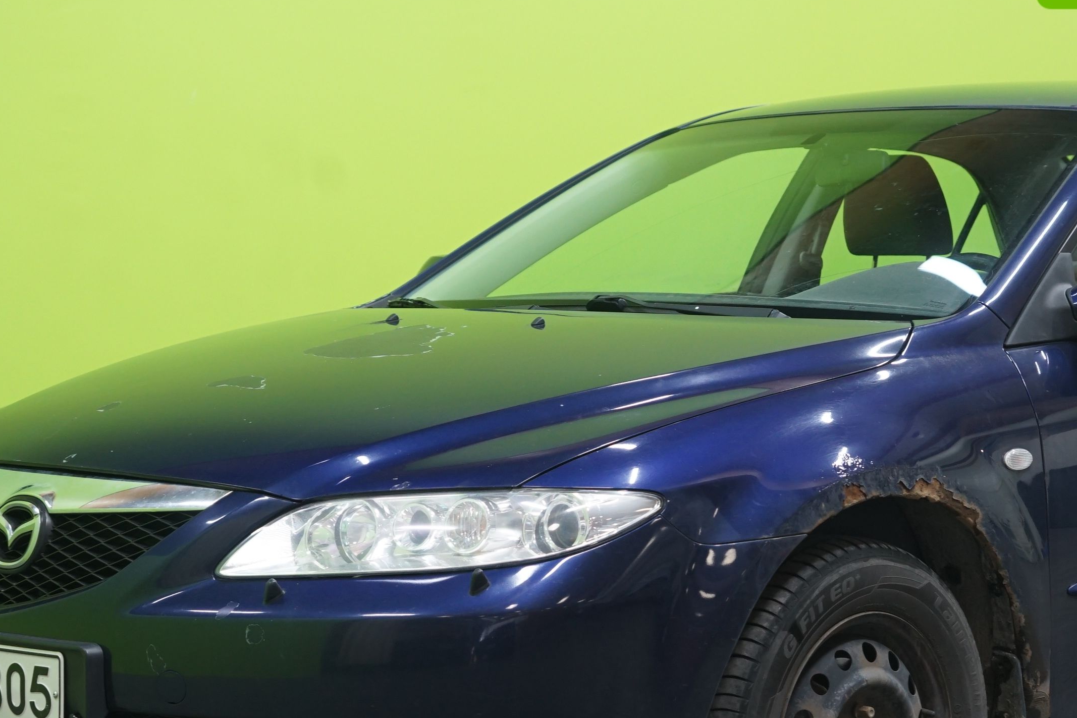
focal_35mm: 83
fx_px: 2483
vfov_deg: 16.4
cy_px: 437
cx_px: 786
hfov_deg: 24.2
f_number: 5
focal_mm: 45
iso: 800
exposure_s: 1/20
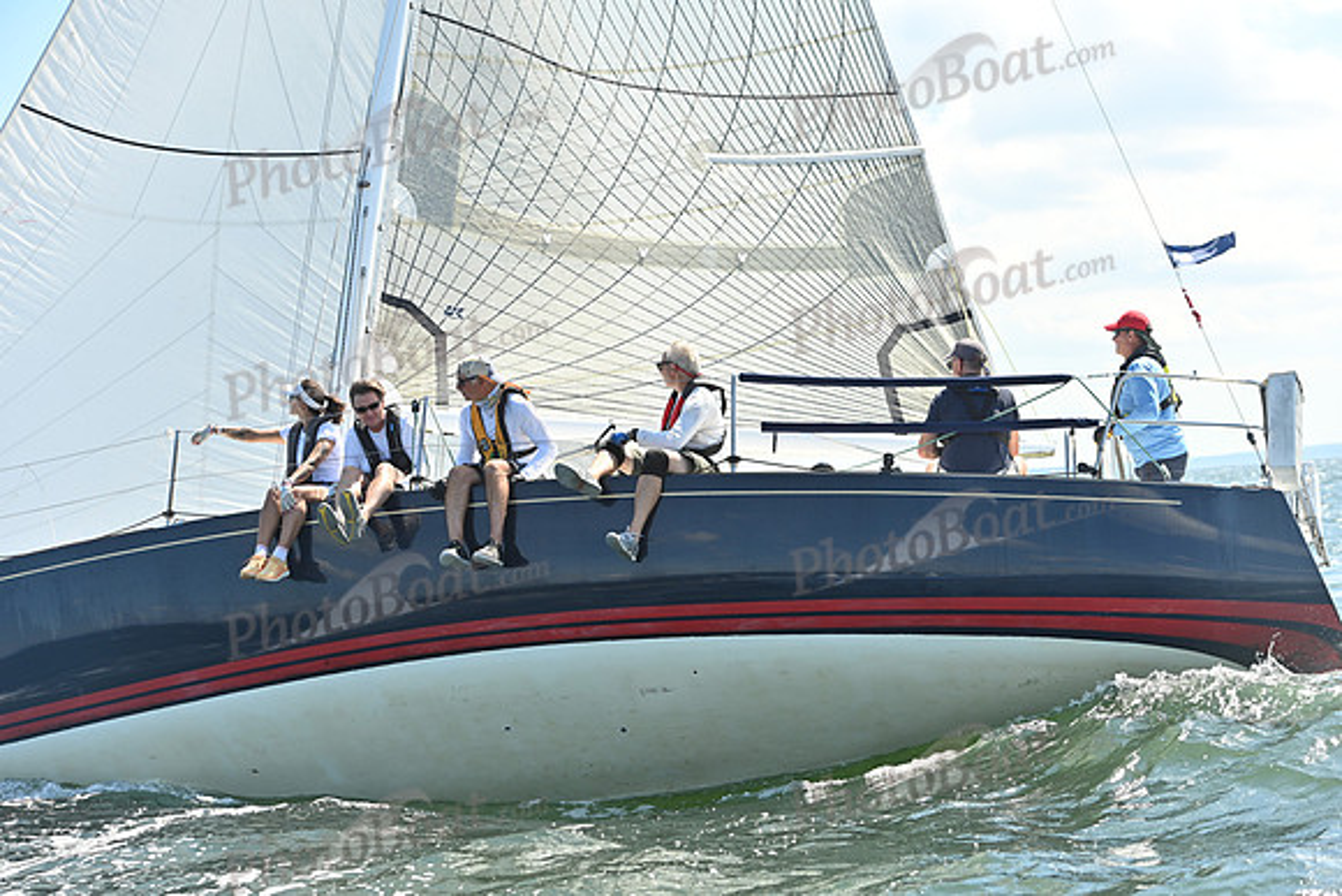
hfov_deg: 25.4
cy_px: 448
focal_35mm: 80
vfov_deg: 17.1
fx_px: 2983
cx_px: 671
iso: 250
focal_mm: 80
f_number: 5
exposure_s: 1/1250
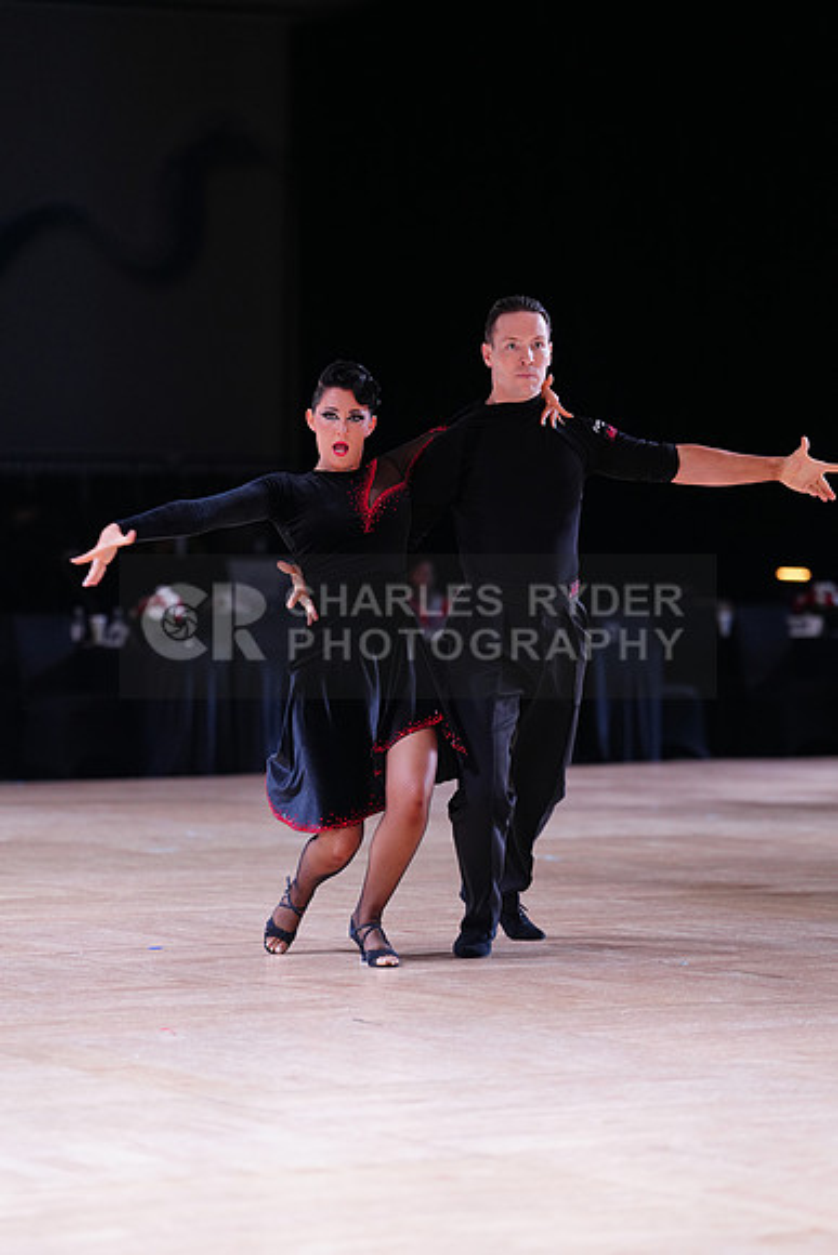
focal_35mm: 136
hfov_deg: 10.1
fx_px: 4745
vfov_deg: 15.1
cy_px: 628
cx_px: 419
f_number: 2.8
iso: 1600
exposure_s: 1/400
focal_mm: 136
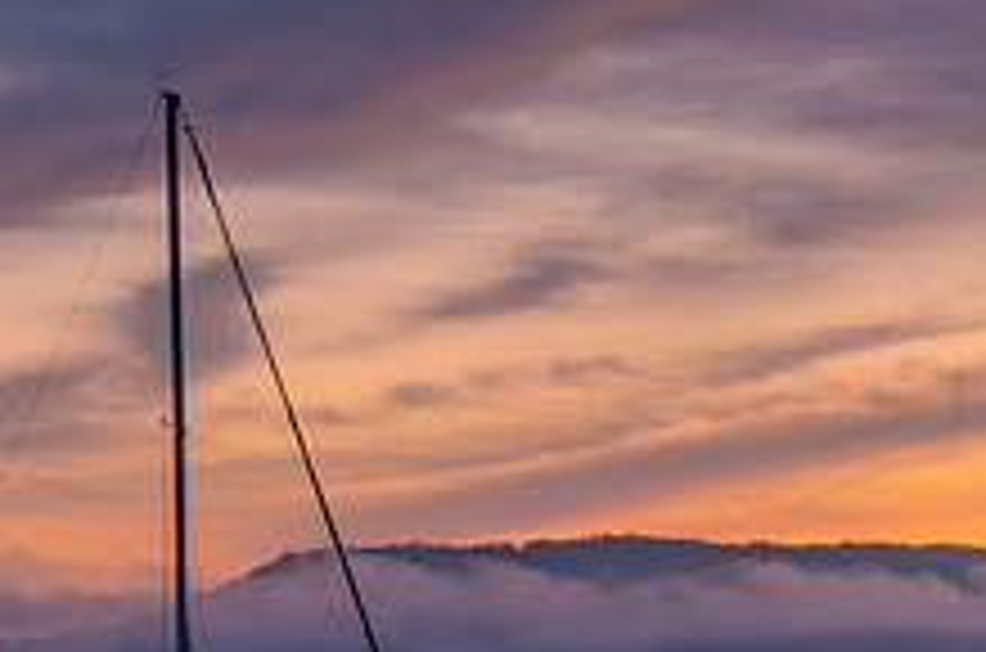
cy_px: 387
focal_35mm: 211
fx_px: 5766
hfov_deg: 9.8
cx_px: 595
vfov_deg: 6.5
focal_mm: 52
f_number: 8
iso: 100
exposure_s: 1.3
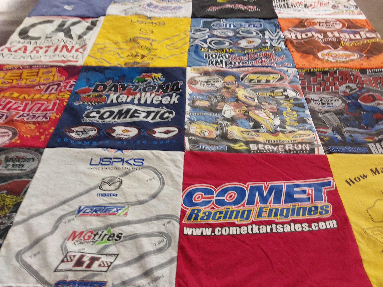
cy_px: 144
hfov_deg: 63.4
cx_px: 192
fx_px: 310
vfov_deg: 49.7
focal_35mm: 28
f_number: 1.9
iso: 125
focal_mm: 2.91
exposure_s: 1/60
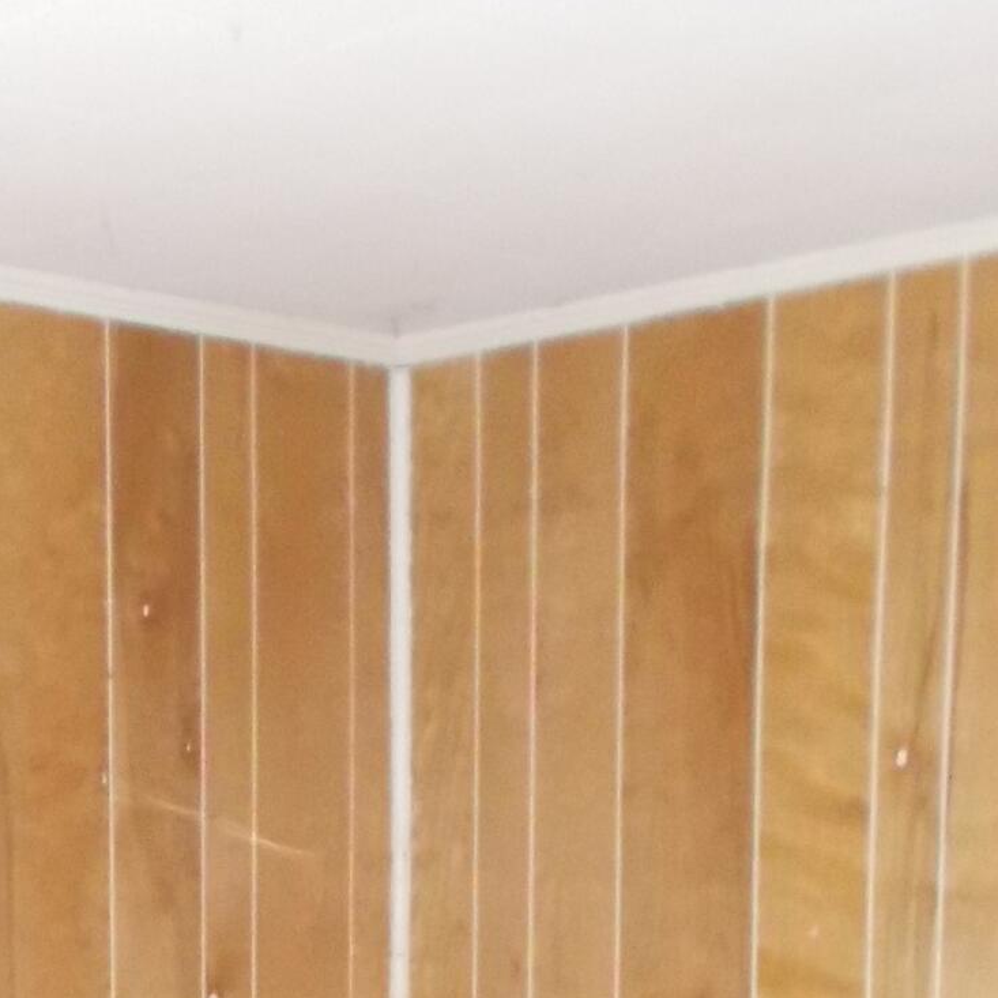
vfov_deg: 17.0
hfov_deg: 18.1
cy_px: 1432
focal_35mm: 94
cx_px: 15
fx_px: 3066
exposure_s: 1/30
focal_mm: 4.6
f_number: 3.2
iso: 500
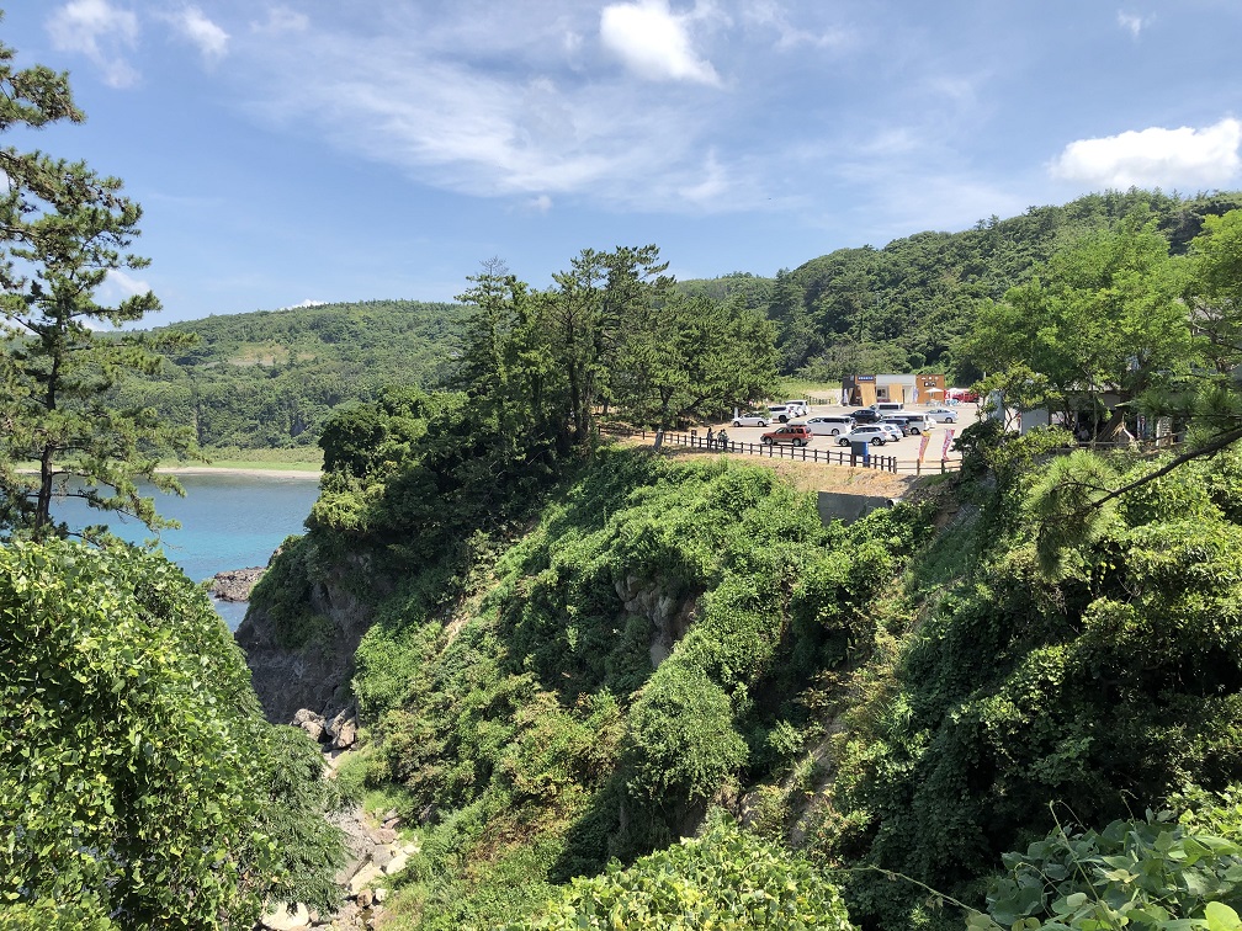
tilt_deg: -3.4
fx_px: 1005
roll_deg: +0.3
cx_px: 621
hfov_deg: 63.4
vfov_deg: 49.7
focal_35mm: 28
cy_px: 466
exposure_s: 1/1200
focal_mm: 3.99
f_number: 1.8
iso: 20
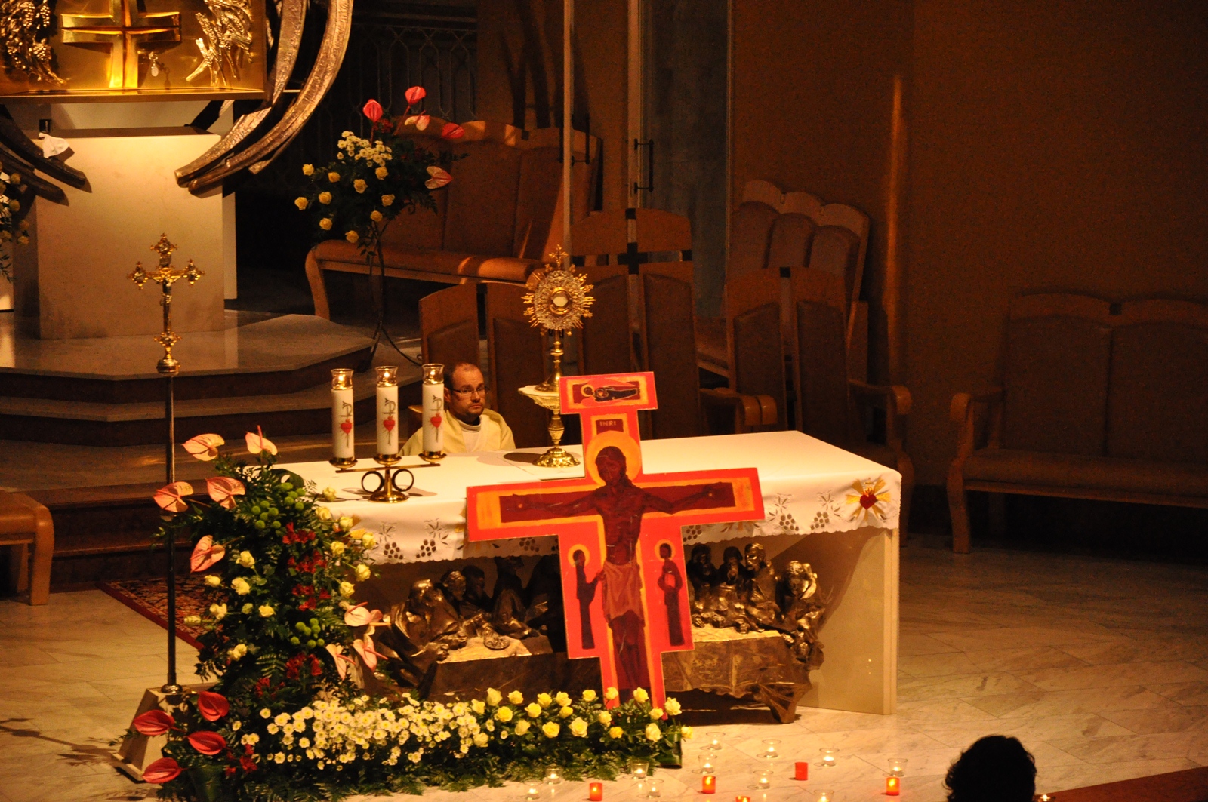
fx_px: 5279
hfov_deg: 13.1
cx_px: 604
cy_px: 401
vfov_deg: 8.7
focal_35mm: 158
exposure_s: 1/40
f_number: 5.6
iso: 2500
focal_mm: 105
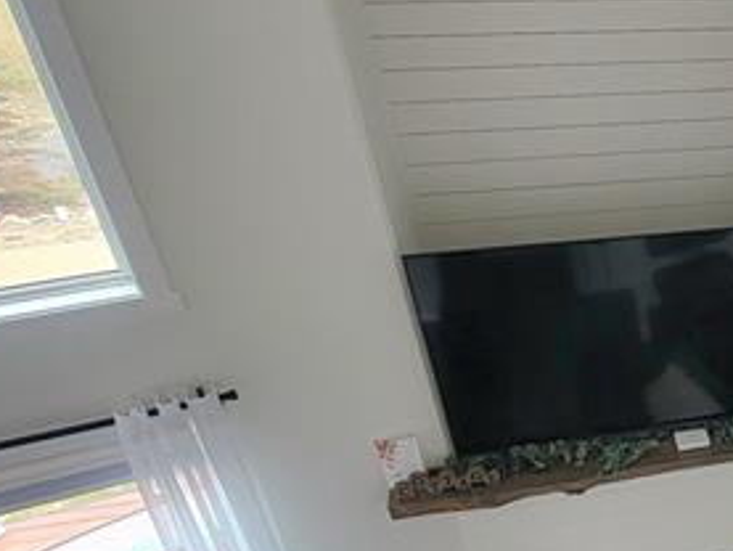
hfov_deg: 28.3
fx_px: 1017
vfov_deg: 29.6
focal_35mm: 48
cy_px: 437
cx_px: 1064
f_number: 2.2
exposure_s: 1/120
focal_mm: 2.2
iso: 64
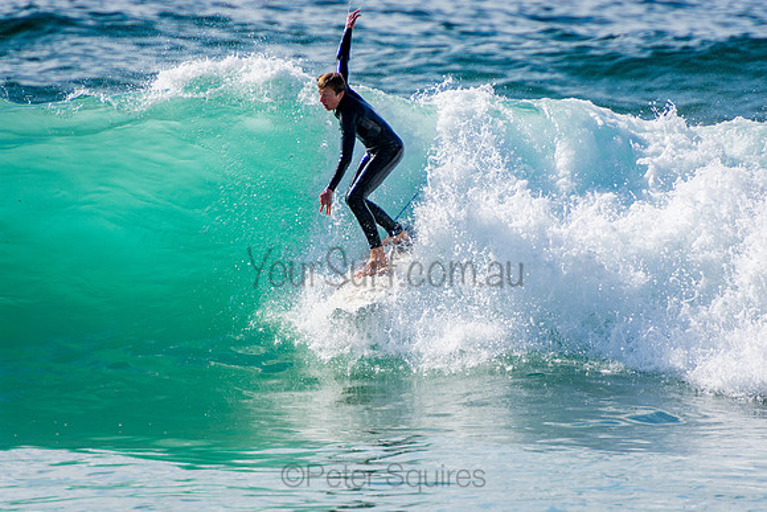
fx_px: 12786
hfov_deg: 3.4
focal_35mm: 600
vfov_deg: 2.3
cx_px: 384
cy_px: 256
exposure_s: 1/2000
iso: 250
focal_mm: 400
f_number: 5.6
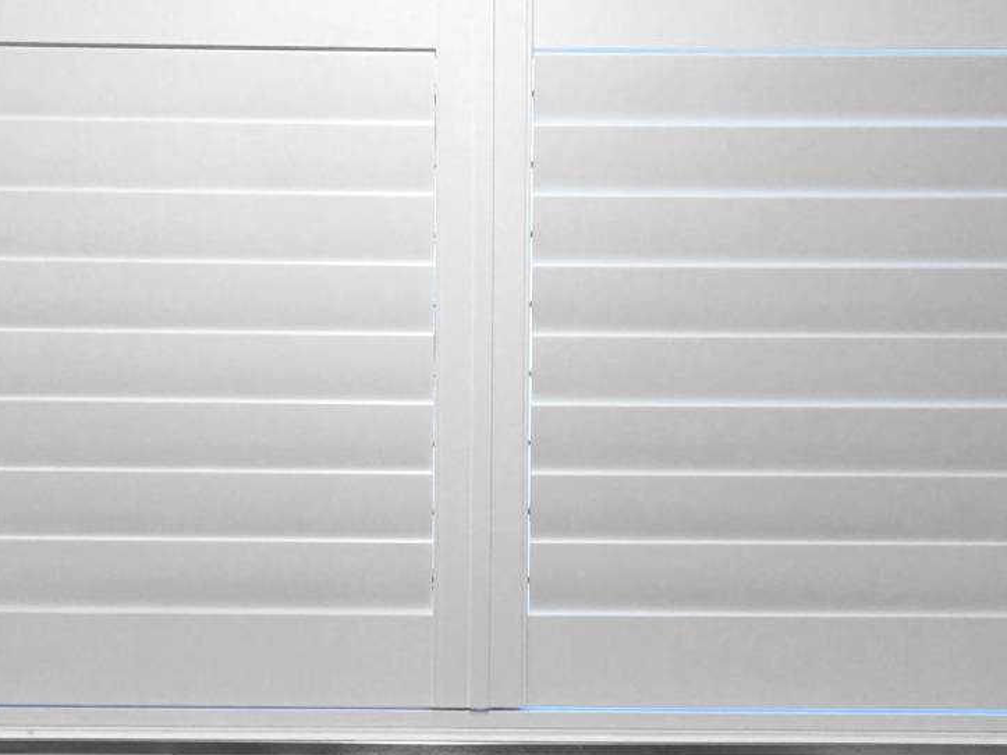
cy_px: 524
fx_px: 2240
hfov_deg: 25.3
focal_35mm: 77
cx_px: 474
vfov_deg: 19.1
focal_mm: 4.15
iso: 32
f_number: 2.2
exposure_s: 1/17
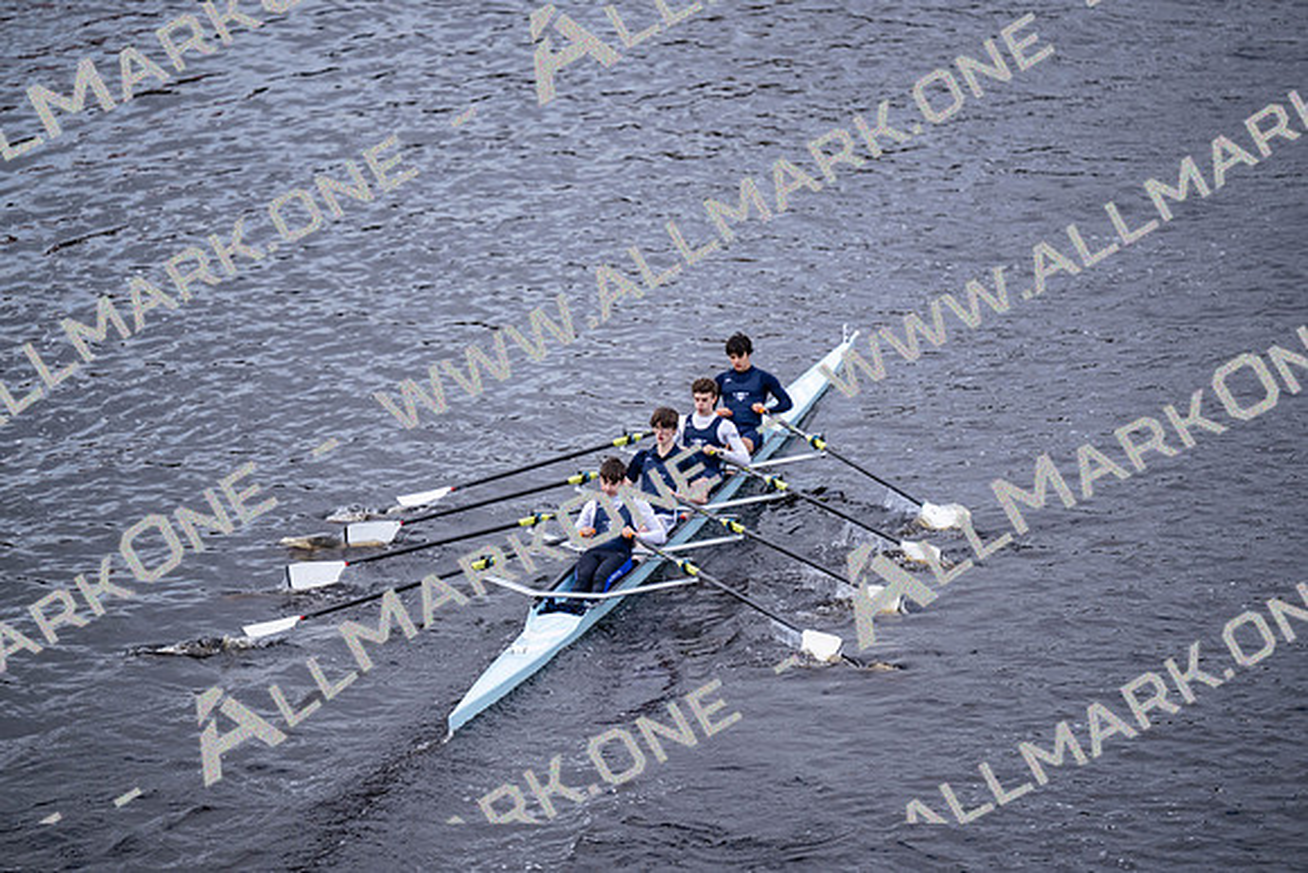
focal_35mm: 200
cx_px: 654
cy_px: 436
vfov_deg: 6.9
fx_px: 7268
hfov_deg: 10.3
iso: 900
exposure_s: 1/2000
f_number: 2.8
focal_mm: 200
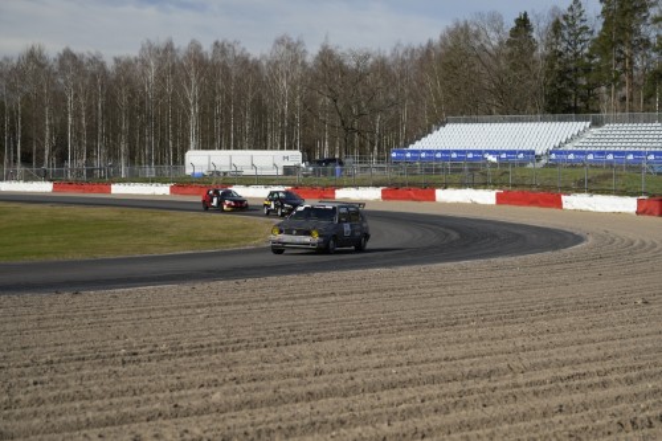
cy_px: 220
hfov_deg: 28.9
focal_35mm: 70
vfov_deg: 19.4
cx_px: 331
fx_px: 1287
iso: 125
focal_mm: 70
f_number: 4
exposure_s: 1/800
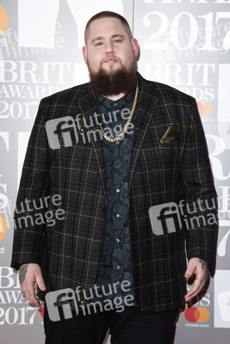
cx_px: 115
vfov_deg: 20.8
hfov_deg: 14.0
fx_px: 938
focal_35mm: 98
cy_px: 172
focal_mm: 98
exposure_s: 1/250
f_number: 6.3
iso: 400
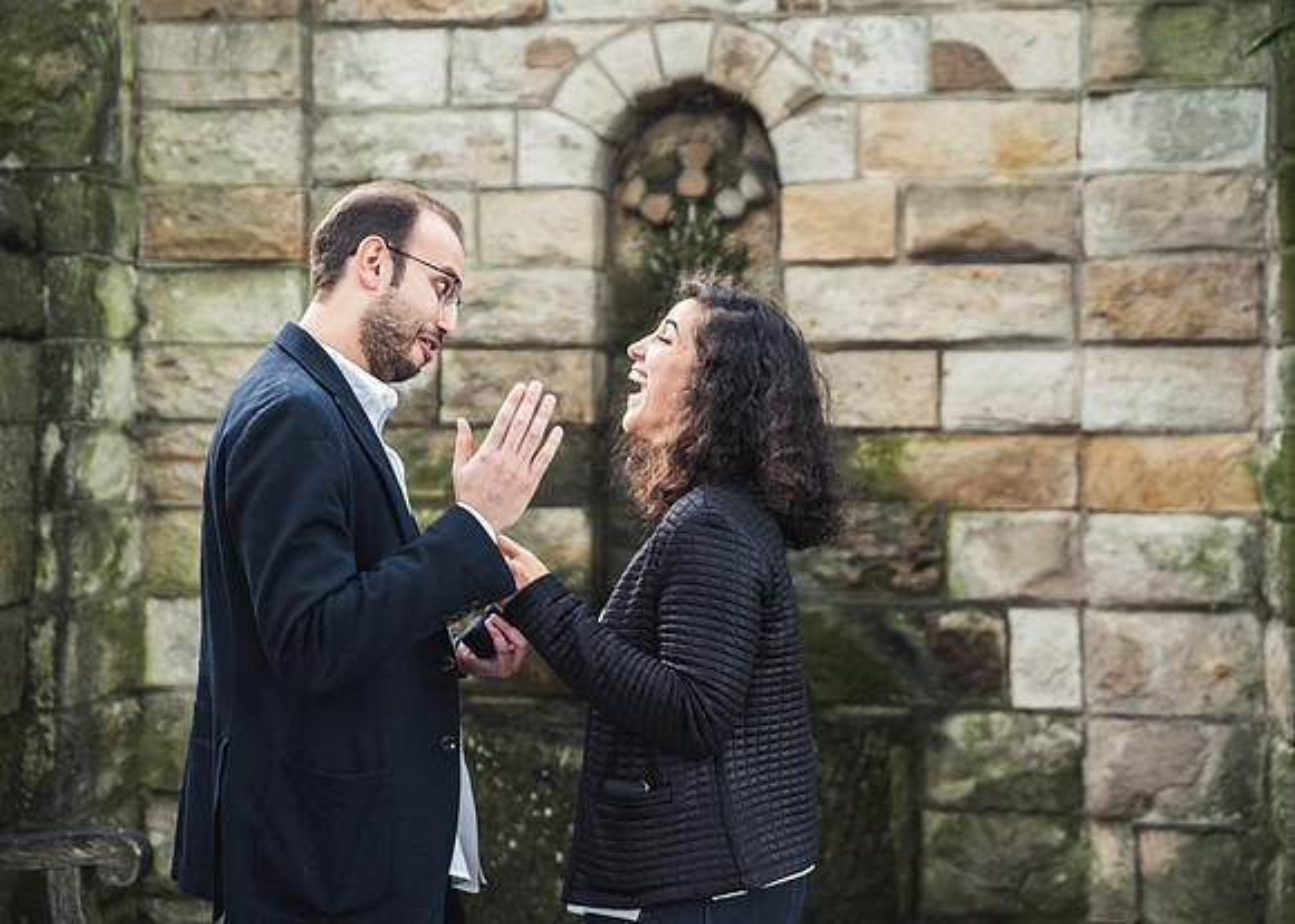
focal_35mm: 63
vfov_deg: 22.4
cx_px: 665
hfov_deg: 31.0
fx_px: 2334
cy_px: 457
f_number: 2.8
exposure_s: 1/100
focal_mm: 60
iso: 2000
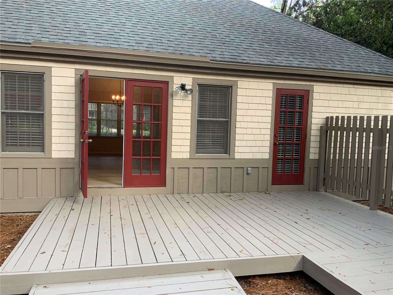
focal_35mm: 29
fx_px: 329
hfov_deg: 61.7
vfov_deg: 48.2
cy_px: 148
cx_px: 196
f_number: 1.8
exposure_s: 1/122
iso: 25
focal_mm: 3
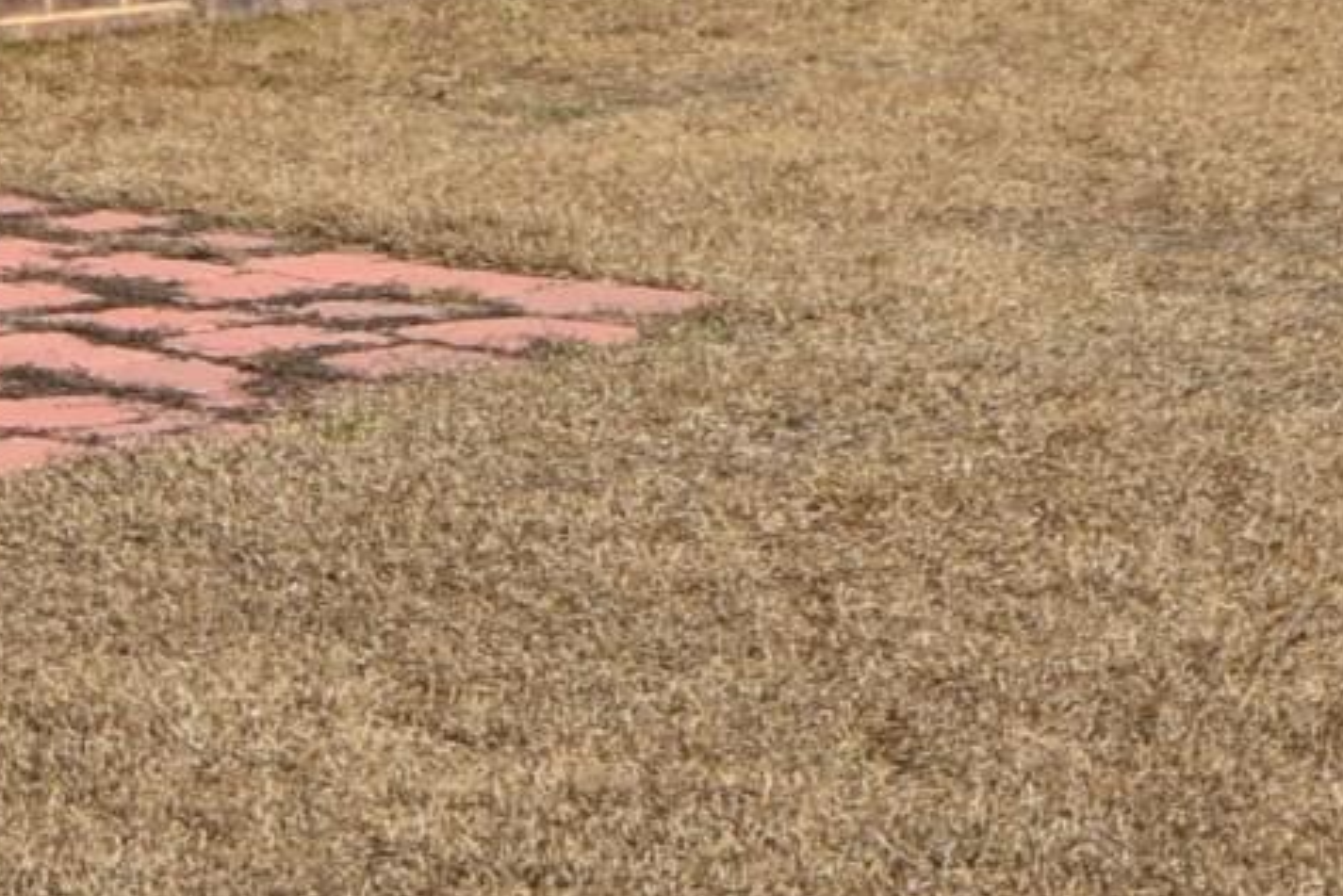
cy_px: -947
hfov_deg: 9.9
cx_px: 575
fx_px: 7761
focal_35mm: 208
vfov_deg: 6.4
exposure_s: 1/250
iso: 100
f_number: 9
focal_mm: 22
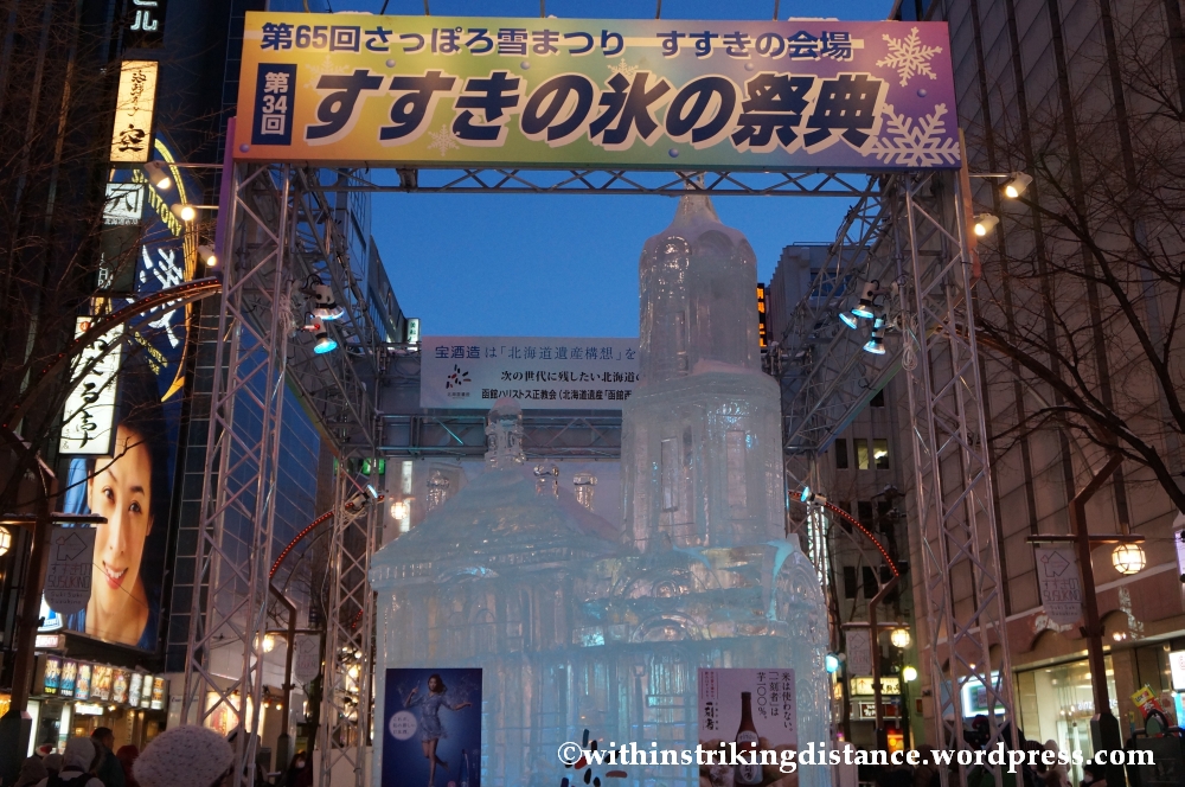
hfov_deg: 55.2
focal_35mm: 34
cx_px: 592
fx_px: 1134
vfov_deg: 38.3
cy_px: 394
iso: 1600
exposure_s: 1/160
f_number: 4
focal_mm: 23
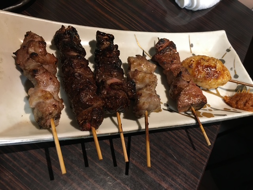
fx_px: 212
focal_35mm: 29
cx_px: 126
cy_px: 95
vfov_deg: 48.2
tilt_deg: -53.7
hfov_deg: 61.7
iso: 125
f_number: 2.2
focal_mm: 4.15
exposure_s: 1/30
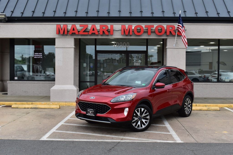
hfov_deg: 42.3
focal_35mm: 46
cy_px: 78
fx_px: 301
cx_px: 116
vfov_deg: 28.9
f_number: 9
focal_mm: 31
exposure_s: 1/160
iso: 400
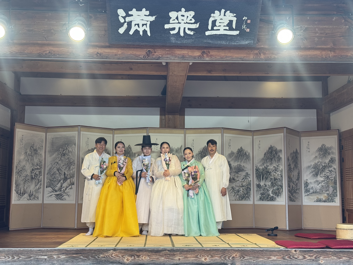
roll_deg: +0.7
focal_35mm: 48
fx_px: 489
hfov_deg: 39.7
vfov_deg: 30.3
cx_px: 176
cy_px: 132
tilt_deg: +7.8
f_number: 1.78
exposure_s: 1/150
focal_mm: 6.76
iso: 80
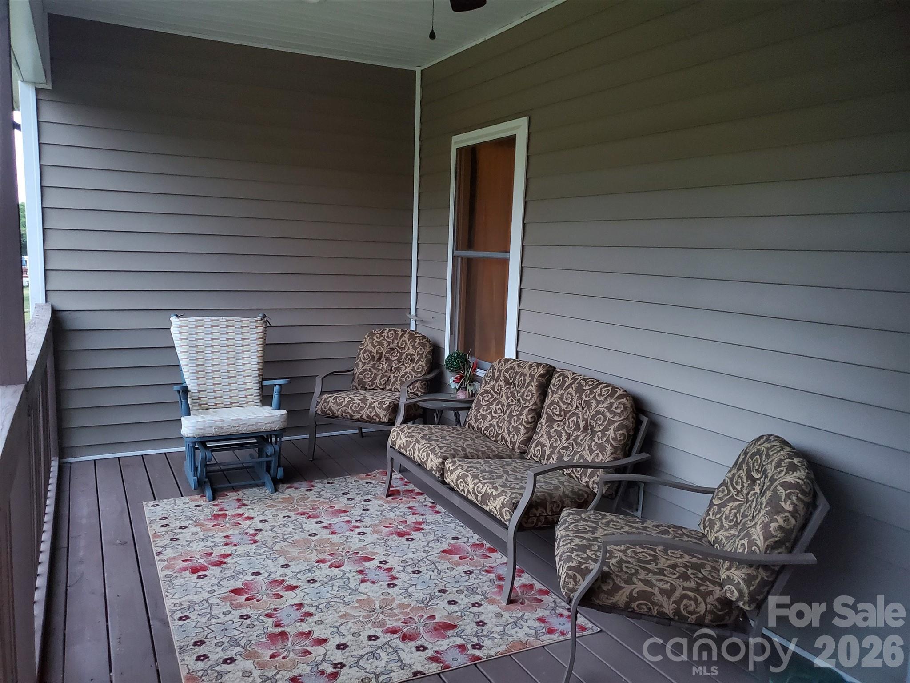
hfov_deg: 67.3
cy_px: 342
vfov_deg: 53.1
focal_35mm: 26
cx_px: 455
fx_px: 683
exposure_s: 1/15
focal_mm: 4.3
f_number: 1.5
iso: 640
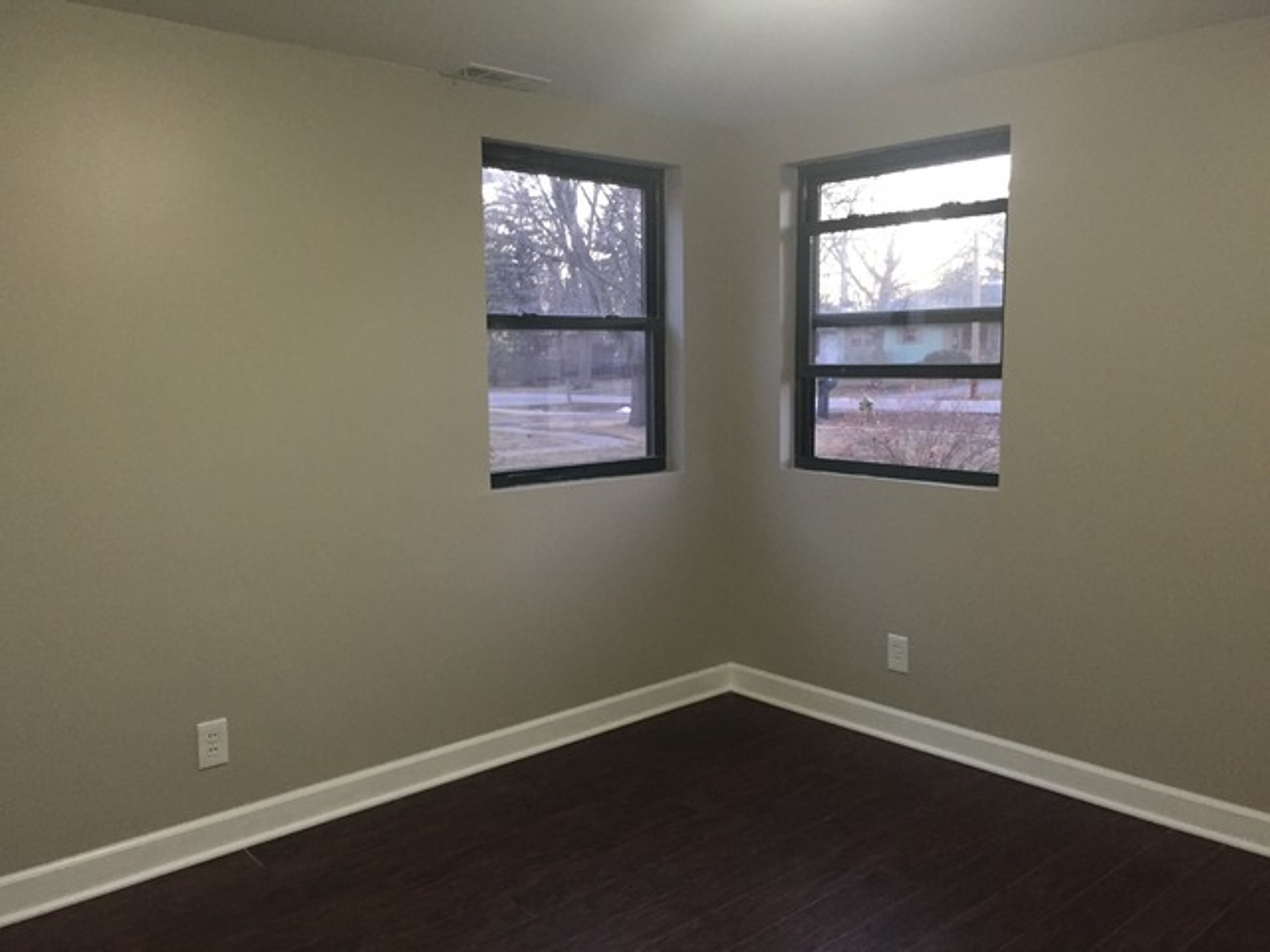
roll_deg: +0.0
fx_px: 1064
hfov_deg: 61.7
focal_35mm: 29
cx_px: 635
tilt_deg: -6.6
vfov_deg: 48.2
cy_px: 476
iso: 250
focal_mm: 4.15
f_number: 2.2
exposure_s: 1/20
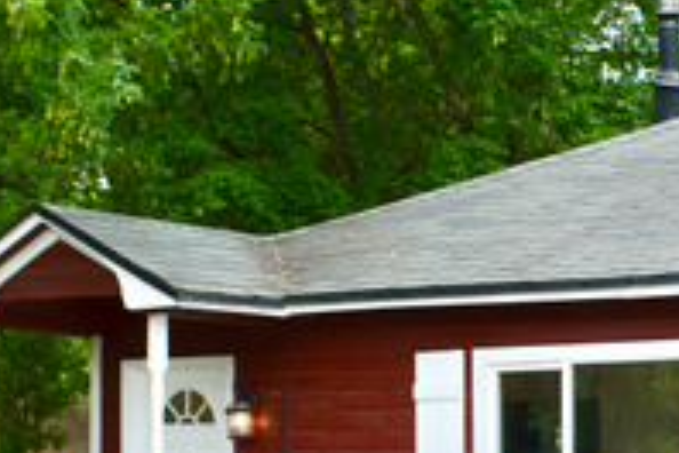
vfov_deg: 9.7
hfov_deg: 14.3
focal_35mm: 141
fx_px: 2652
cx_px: 720
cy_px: 468
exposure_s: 1/160
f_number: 6.3
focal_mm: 29
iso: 100
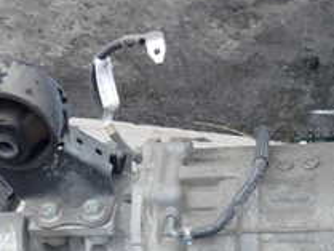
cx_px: 339
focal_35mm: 86
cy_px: 285
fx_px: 830
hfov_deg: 21.9
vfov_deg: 16.6
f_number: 2.3
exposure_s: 1/160
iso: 100
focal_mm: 5.4
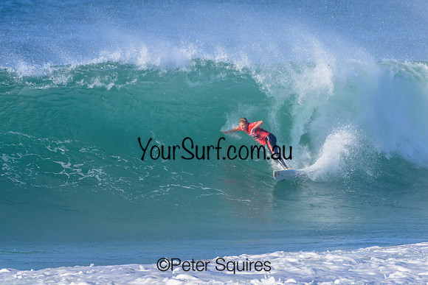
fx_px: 11891
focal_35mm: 1000
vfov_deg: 1.4
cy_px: 142
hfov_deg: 2.1
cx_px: 214
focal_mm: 1000
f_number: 11
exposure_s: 1/2000
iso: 1600
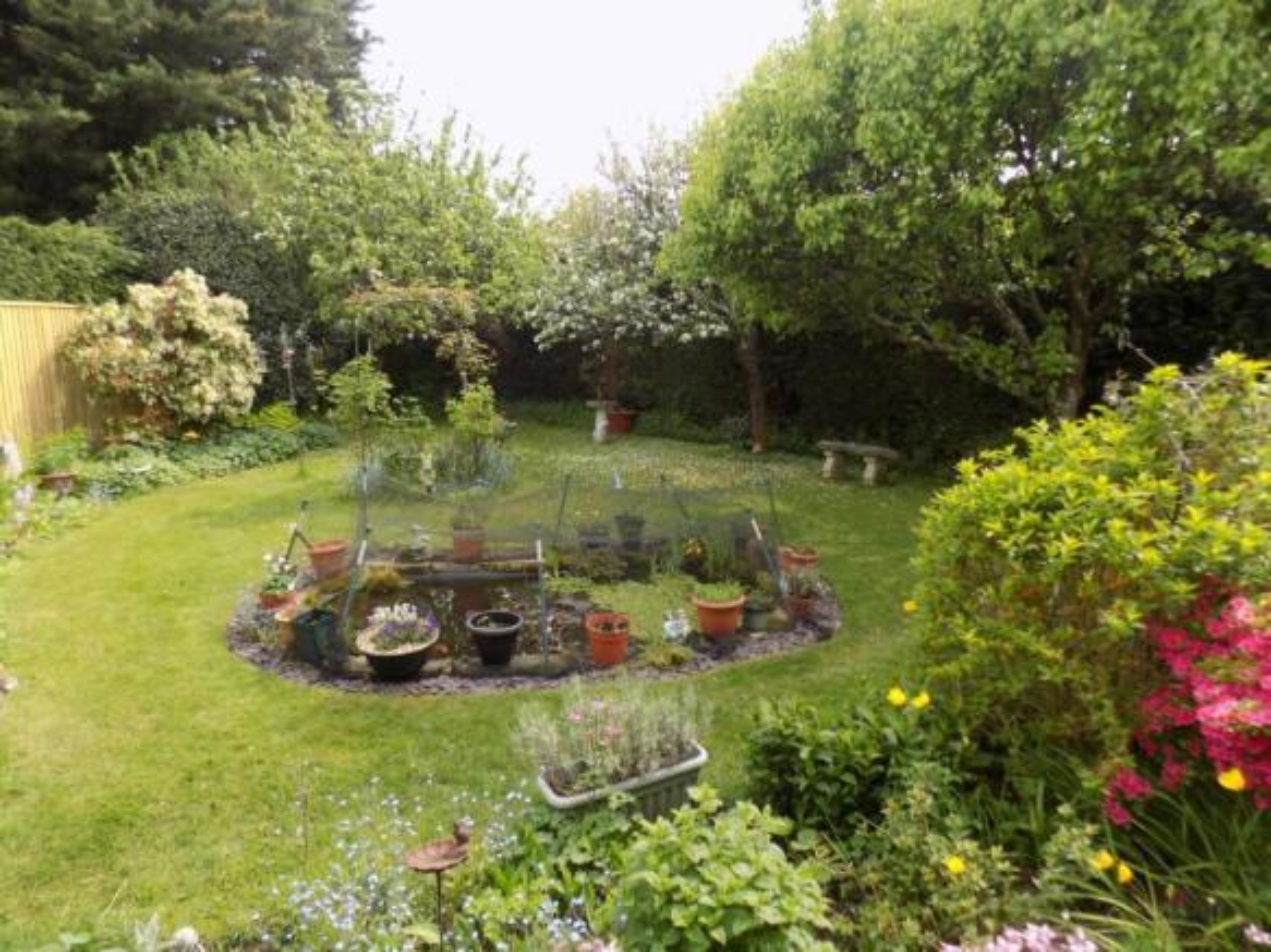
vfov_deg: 58.9
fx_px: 844
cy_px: 476
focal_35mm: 23
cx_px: 636
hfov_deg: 73.9
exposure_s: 1/160
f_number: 3.1
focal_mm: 4
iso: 80
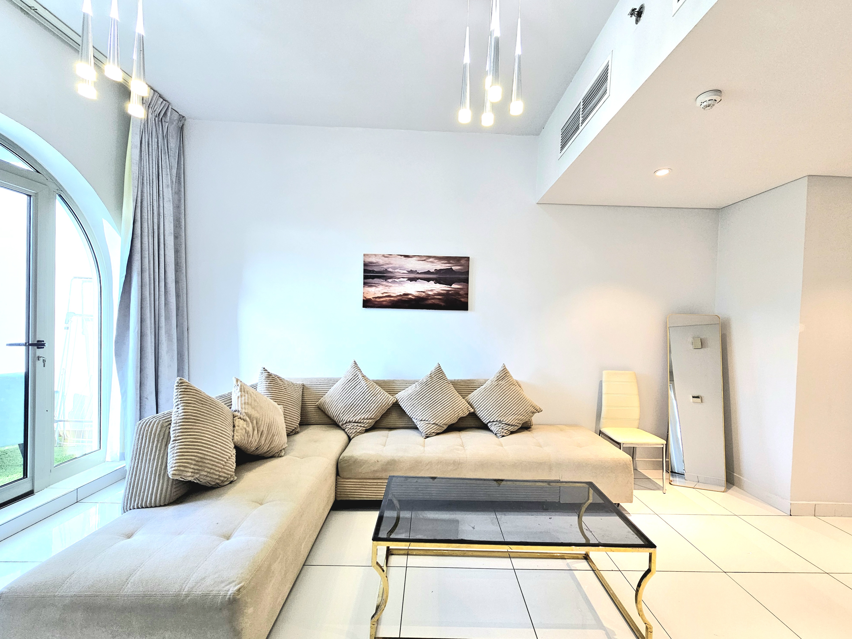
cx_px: 426
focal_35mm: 13
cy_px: 320
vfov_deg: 89.9
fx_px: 320
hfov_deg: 106.2
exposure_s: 1/50.3
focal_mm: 2.2
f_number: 2.2
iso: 80
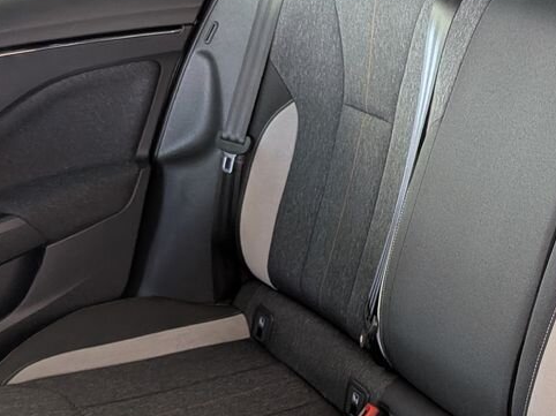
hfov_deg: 35.5
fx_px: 819
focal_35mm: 51
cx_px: 490
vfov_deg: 28.5
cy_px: 241
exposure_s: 1/25
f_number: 1.7
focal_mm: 4.53
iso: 43
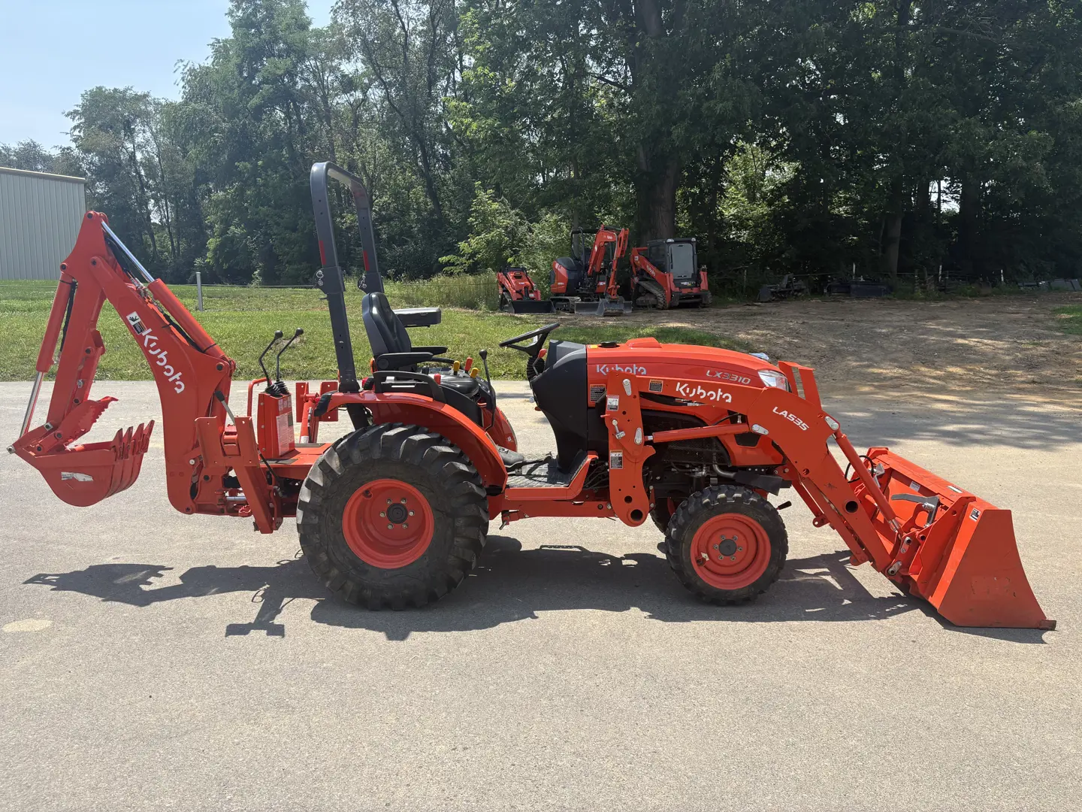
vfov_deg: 53.1
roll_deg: +0.6
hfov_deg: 67.3
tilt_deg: -6.9
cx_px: 541
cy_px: 406
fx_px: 813
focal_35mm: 26
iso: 50
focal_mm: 5.96
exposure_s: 1/2012
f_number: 1.6
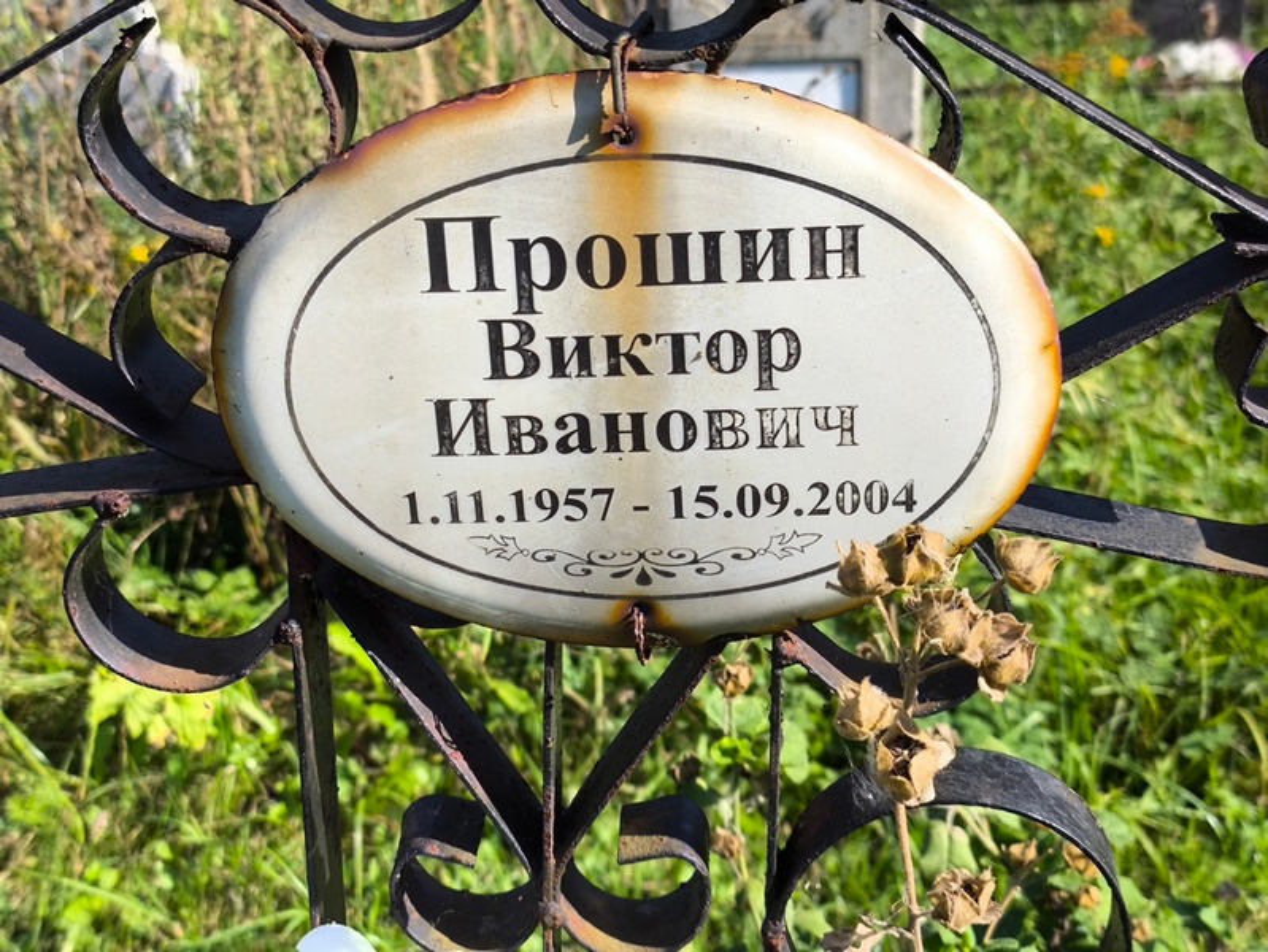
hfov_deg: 38.2
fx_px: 1832
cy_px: 476
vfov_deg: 29.1
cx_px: 634
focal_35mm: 50
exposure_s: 1/676
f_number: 1.7
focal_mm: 4.71
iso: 50
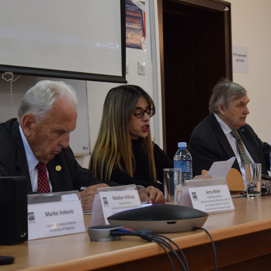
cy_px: 136
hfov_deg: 16.5
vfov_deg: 16.5
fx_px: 936
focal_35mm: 106
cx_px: 158
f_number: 8
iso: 2000
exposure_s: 1/60
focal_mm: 55
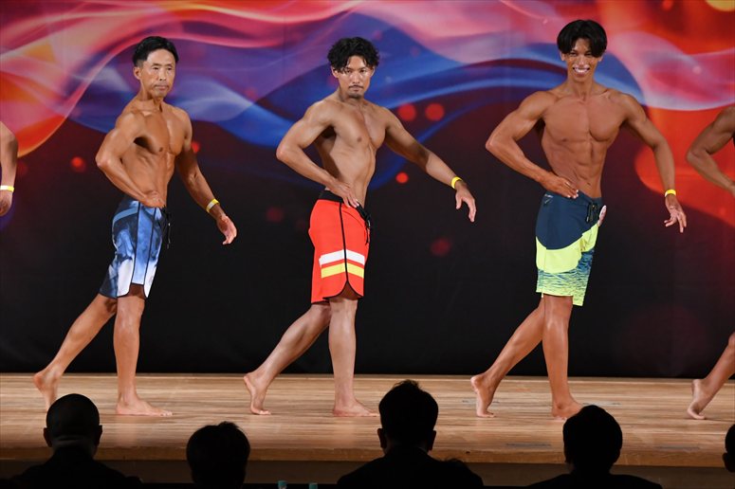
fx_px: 4428
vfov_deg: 6.3
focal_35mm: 217
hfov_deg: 9.5
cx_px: 368
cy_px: 244
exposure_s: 1/400
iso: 3200
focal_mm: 145
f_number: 5.6
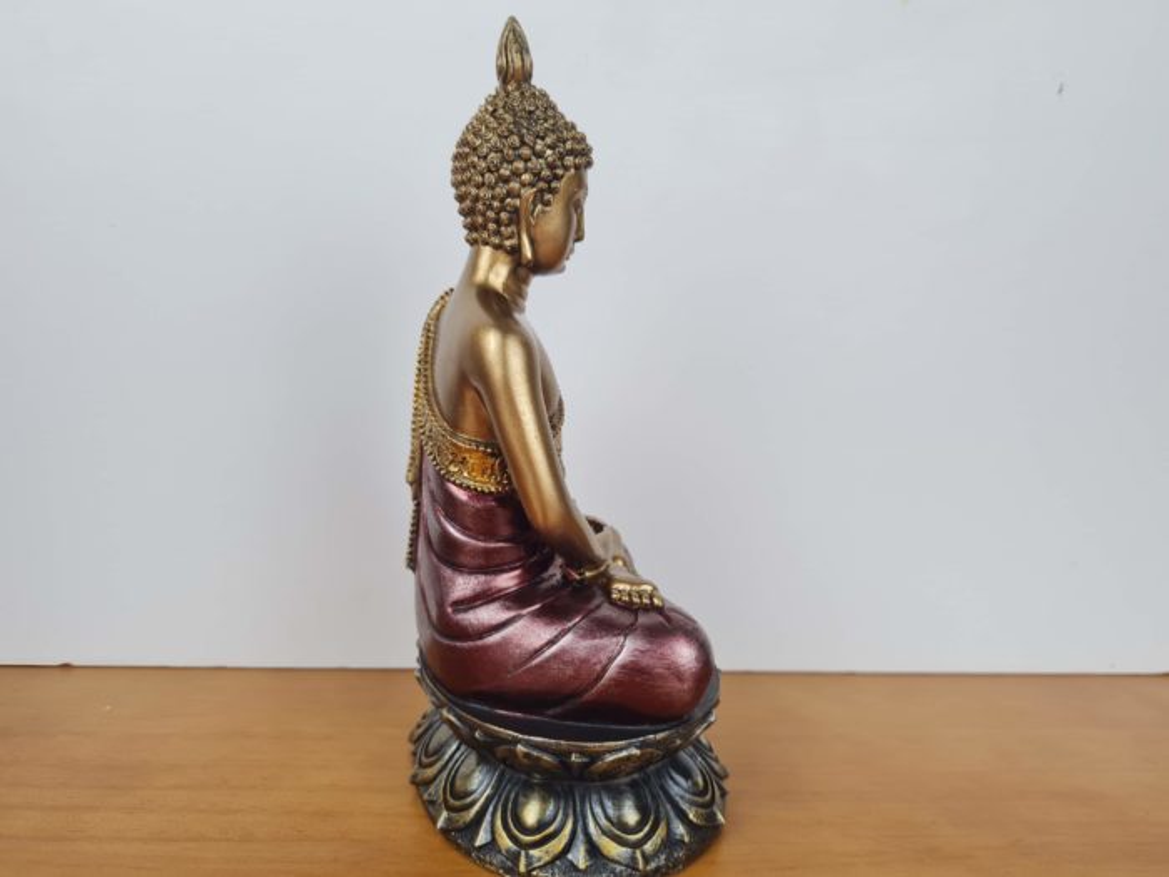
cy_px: 438
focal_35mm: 26
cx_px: 584
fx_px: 878
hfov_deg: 67.3
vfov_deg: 53.1
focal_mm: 5.4
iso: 50
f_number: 1.8
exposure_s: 1/164
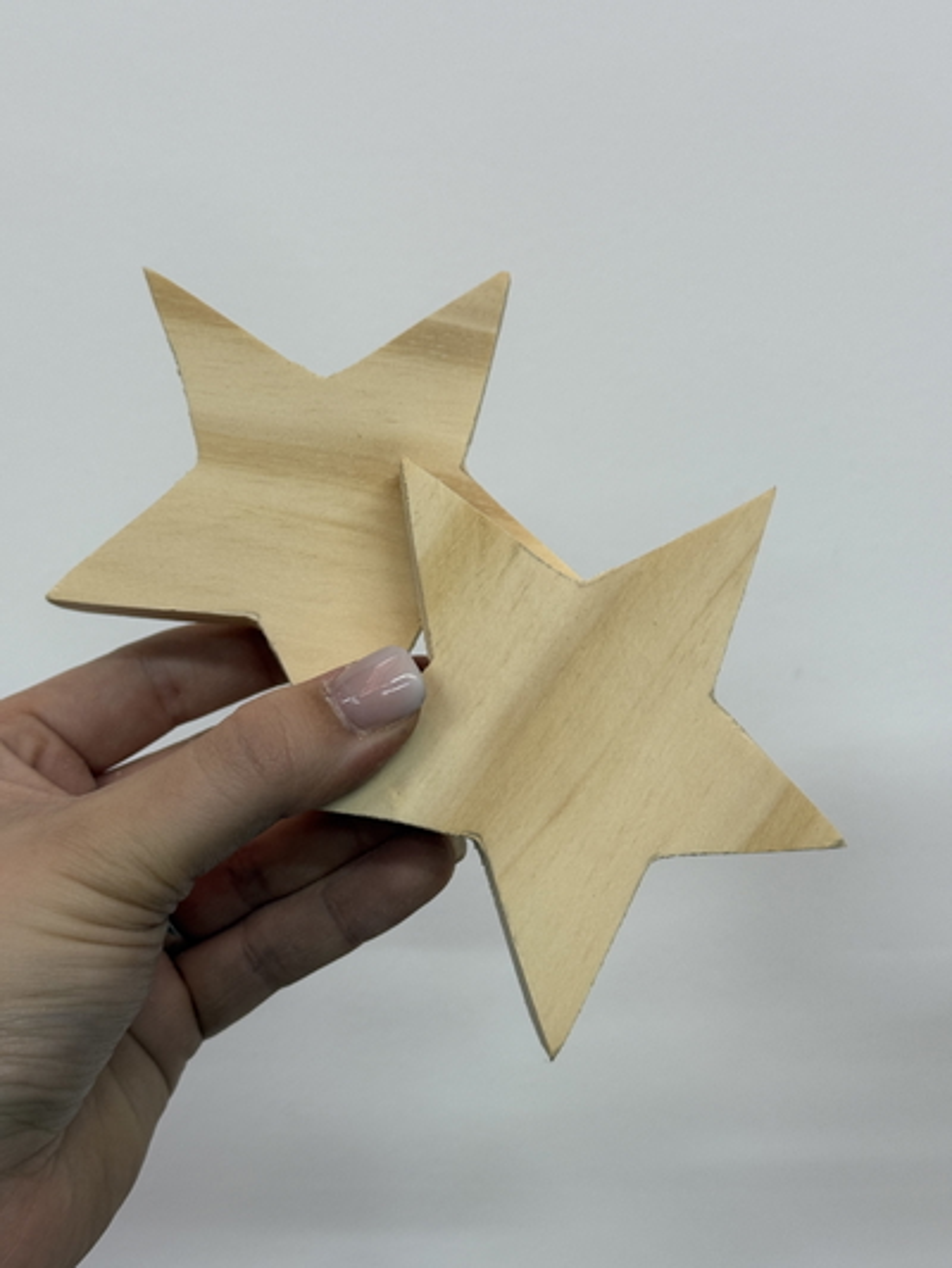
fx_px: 1759
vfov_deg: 39.6
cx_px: 476
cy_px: 634
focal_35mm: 48
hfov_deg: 30.3
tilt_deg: -5.2
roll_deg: +0.0
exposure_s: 1/50
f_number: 1.78
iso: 64
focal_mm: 6.76
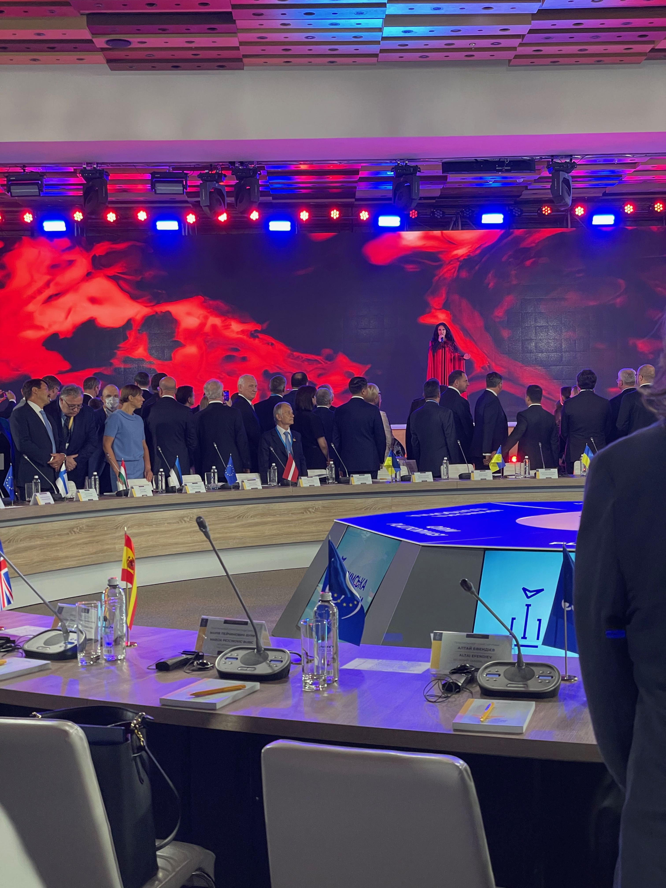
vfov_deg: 36.8
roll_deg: +0.7
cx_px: 333
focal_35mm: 52
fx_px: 1334
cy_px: 444
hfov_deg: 28.0
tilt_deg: -0.6
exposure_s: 1/38
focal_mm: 6
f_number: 2
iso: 125
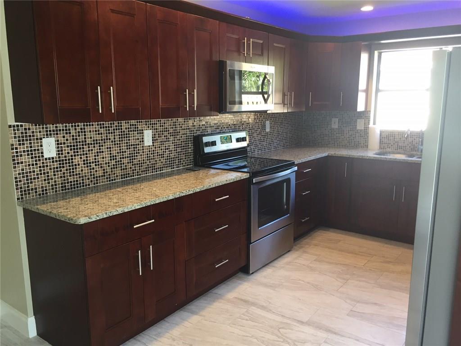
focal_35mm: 29
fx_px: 386
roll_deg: -0.5
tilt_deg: -11.0
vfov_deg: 48.2
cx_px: 230
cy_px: 173
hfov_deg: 61.7
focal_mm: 4.15
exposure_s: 1/30
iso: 40
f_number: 2.2
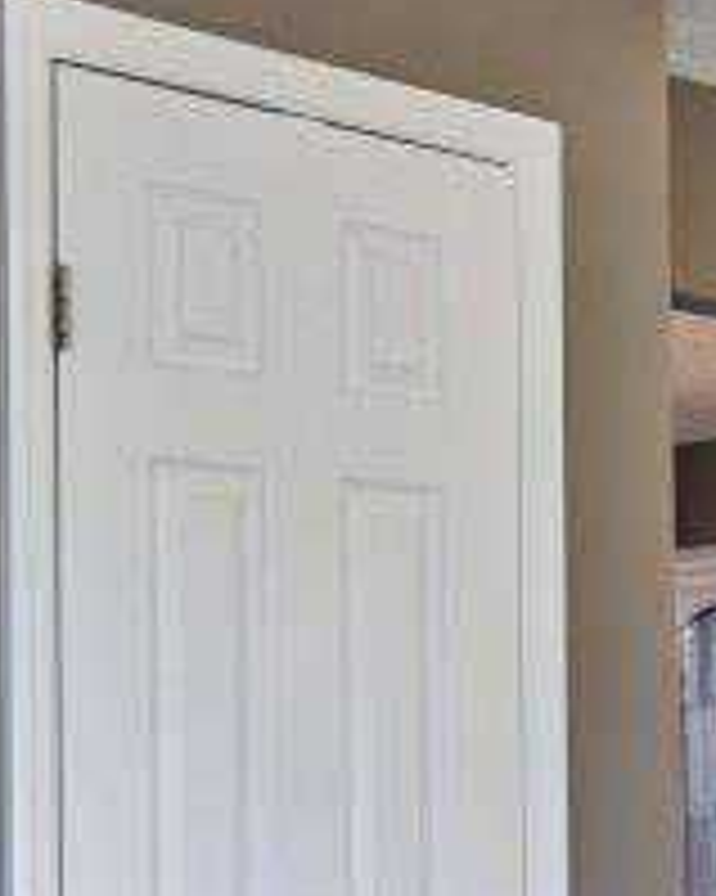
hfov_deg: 14.2
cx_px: 1189
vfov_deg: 19.1
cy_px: 788
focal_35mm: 99
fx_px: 2624
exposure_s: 1/80
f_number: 4.5
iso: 200
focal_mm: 14
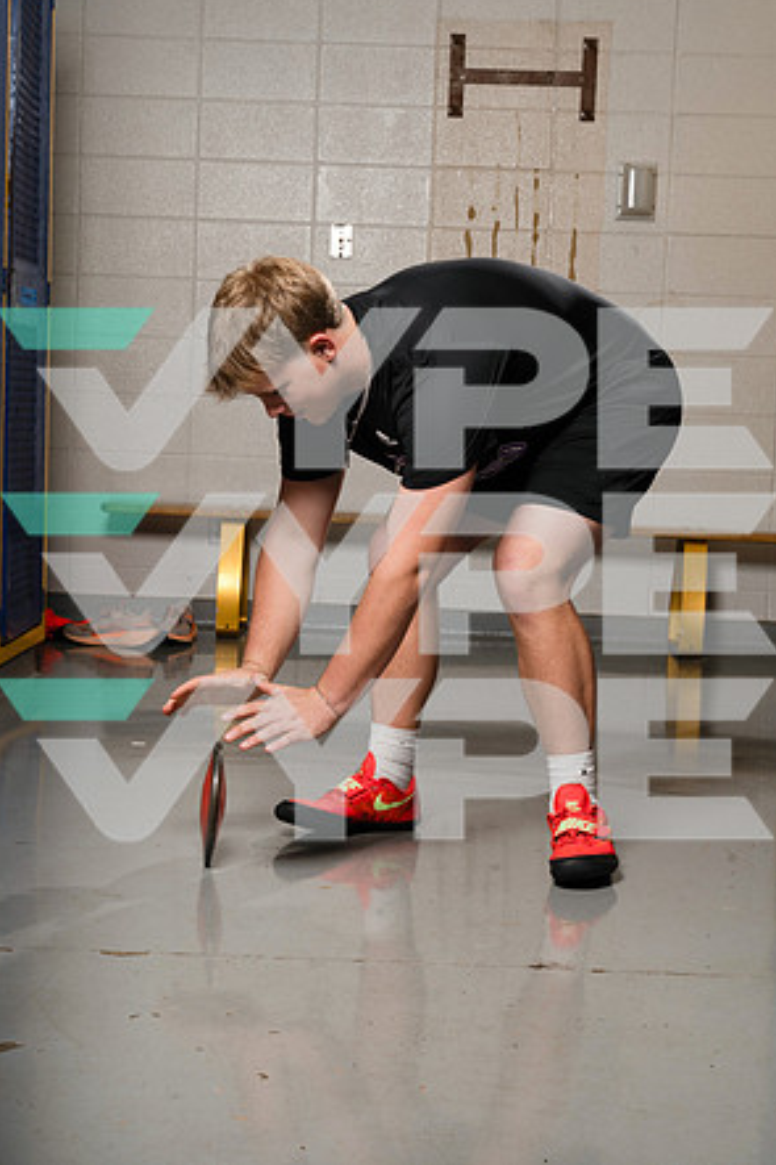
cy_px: 576
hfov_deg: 21.6
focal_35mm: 63
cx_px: 389
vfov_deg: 31.9
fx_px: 2038
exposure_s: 1/250
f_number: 11
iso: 125
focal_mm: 62
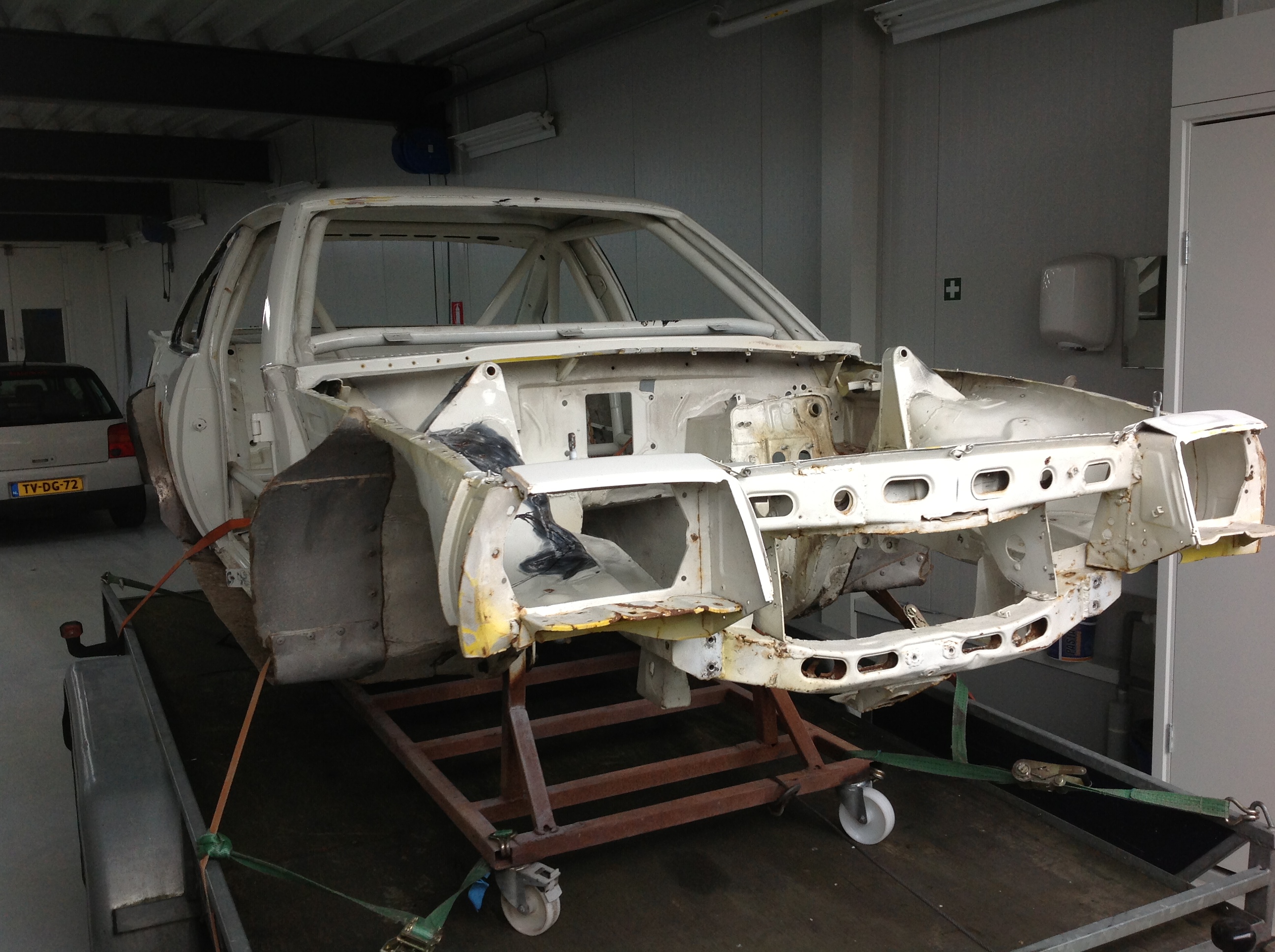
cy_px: 476
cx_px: 638
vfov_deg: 40.6
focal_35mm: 35
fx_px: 1287
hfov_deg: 52.7
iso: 64
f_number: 2.4
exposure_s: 1/60
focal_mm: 4.28
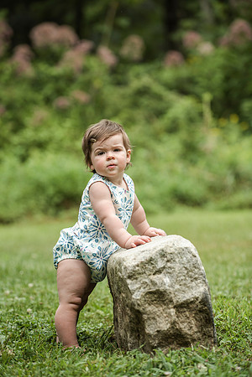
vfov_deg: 13.2
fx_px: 1627
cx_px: 126
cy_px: 188
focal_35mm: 155
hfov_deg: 8.9
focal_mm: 155
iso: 640
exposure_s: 1/3200
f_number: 4
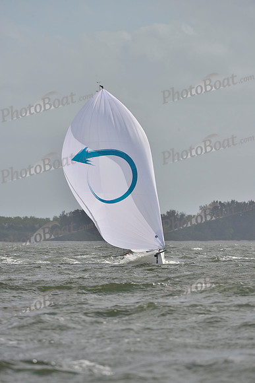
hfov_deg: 4.4
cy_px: 192
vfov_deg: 6.6
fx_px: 3292
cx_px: 128
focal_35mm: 310
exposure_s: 1/1600
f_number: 9
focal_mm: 310
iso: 400
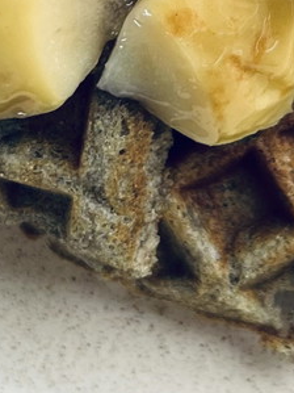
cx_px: 255
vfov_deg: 13.6
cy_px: -142
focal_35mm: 139
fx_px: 1575
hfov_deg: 10.6
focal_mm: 5.7
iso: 40
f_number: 1.5
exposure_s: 1/157
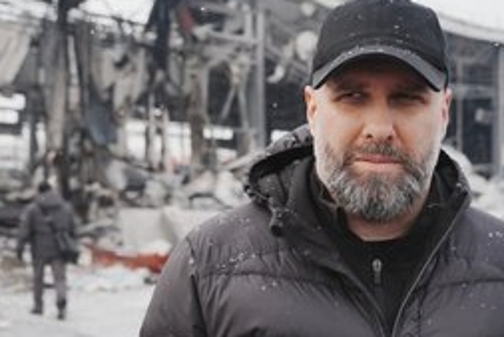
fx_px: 686
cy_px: 208
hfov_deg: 40.3
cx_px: 281
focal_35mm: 49
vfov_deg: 27.5
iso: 200
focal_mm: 31
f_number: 4
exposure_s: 1/833
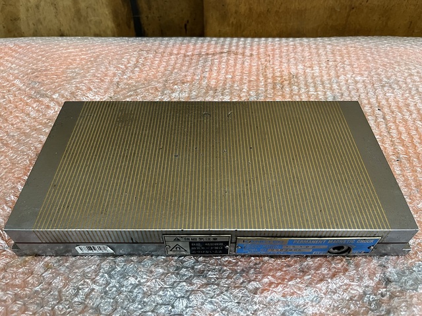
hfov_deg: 67.3
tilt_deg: -48.9
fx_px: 317
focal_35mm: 26
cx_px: 211
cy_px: 158
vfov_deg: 53.1
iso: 125
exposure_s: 1/50
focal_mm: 5.1
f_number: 1.6
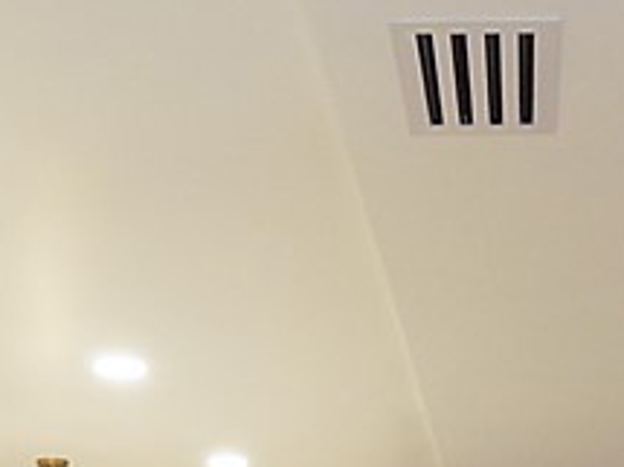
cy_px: 846
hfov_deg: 24.9
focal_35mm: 76
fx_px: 1369
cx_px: 570
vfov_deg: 16.2
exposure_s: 1/30
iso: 2000
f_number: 7.1
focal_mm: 8
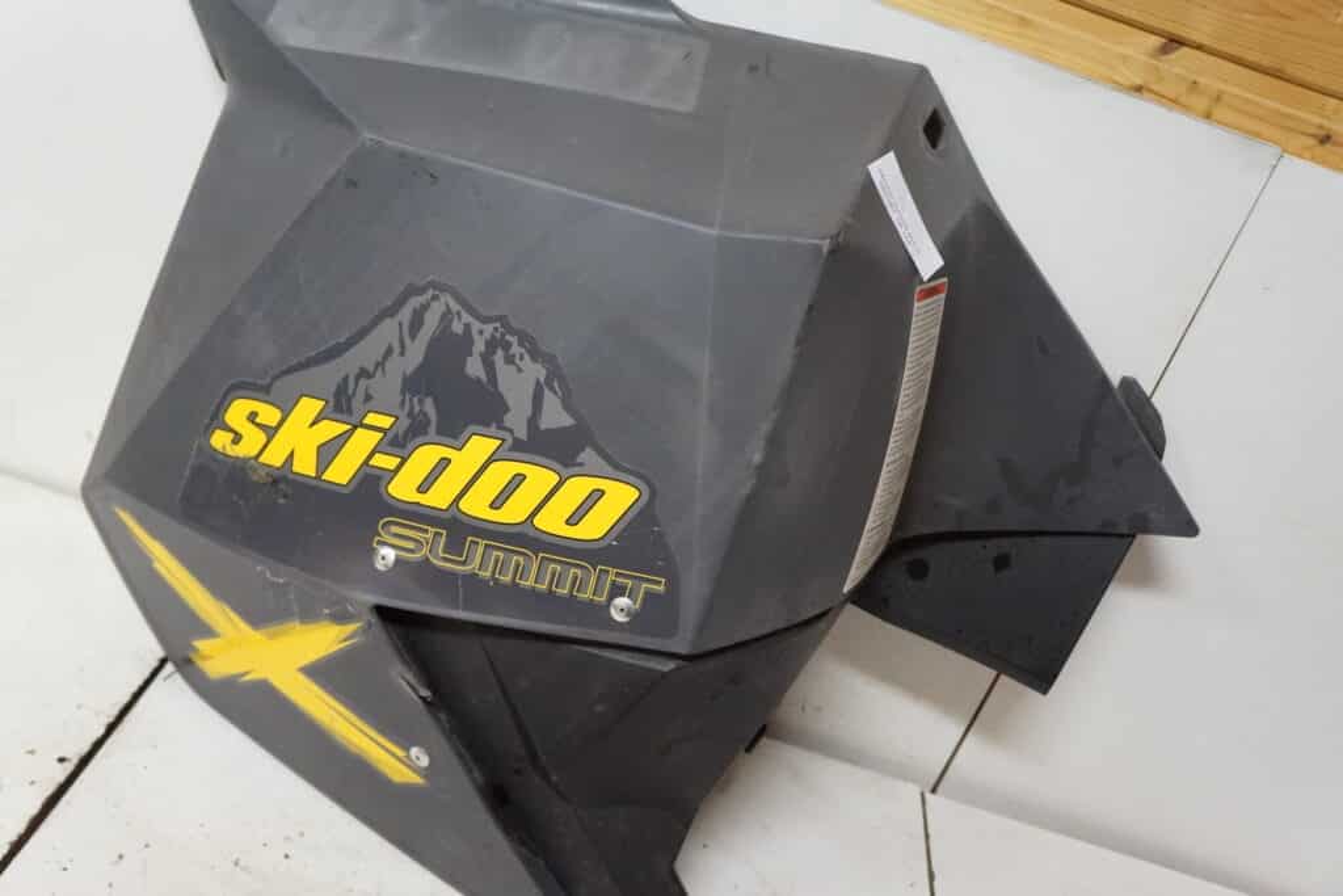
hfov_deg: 59.5
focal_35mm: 32
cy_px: 448
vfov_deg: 41.7
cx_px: 672
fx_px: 1175
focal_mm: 21
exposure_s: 1/60
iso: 3200
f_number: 5
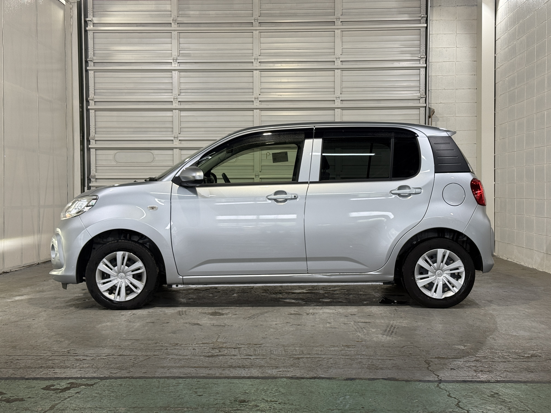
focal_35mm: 48
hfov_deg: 39.7
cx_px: 276
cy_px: 206
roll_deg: +0.0
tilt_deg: -0.8
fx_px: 764
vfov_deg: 30.3
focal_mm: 6.76
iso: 50
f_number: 1.78
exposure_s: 1/60
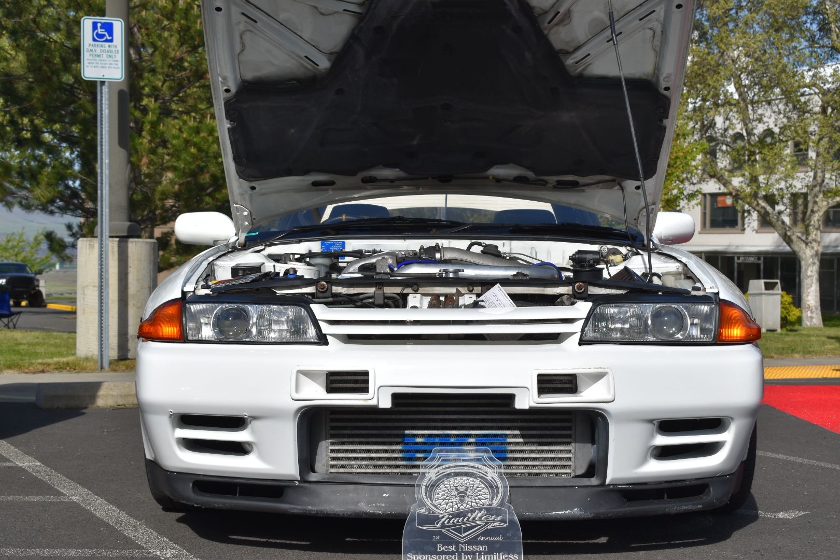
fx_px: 1330
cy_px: 280
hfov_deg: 35.1
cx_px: 420
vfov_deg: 23.8
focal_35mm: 57
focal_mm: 38
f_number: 9
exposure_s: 1/320
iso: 100
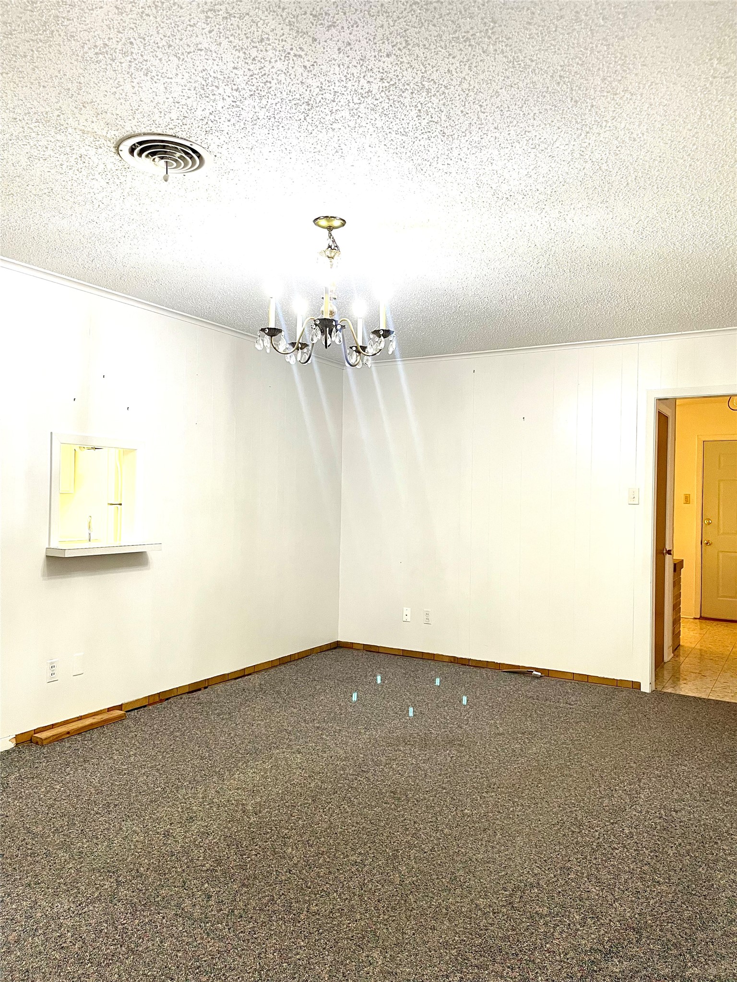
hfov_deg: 54.9
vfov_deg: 69.4
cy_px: 491
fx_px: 710
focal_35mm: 25
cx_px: 368
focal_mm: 5.1
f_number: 1.6
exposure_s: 1/60
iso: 200
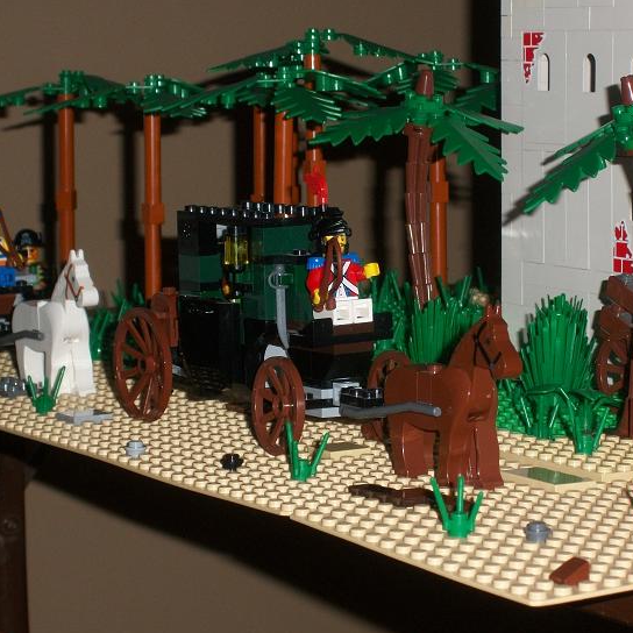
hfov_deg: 14.0
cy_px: 318
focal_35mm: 125
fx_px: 2586
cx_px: 329
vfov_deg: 14.0
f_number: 5.7
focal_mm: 18.8
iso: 160
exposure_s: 1/60
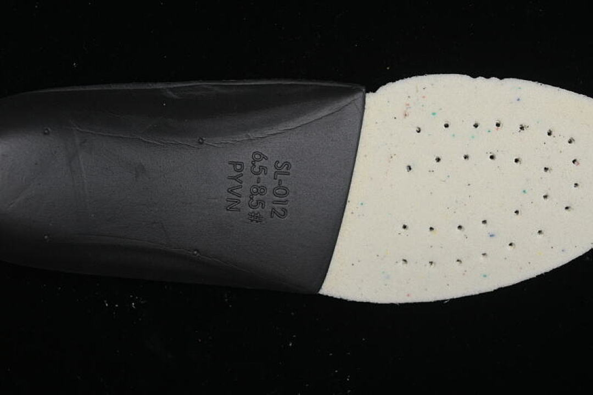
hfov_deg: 27.0
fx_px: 1235
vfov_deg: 18.2
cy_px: 198
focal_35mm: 75
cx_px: 296
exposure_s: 1/60
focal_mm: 50
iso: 160
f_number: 7.1
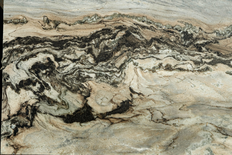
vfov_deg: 18.7
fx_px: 470
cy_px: 78
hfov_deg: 27.7
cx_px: 116
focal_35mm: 73
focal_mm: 48.4
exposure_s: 1/60
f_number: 22
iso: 100
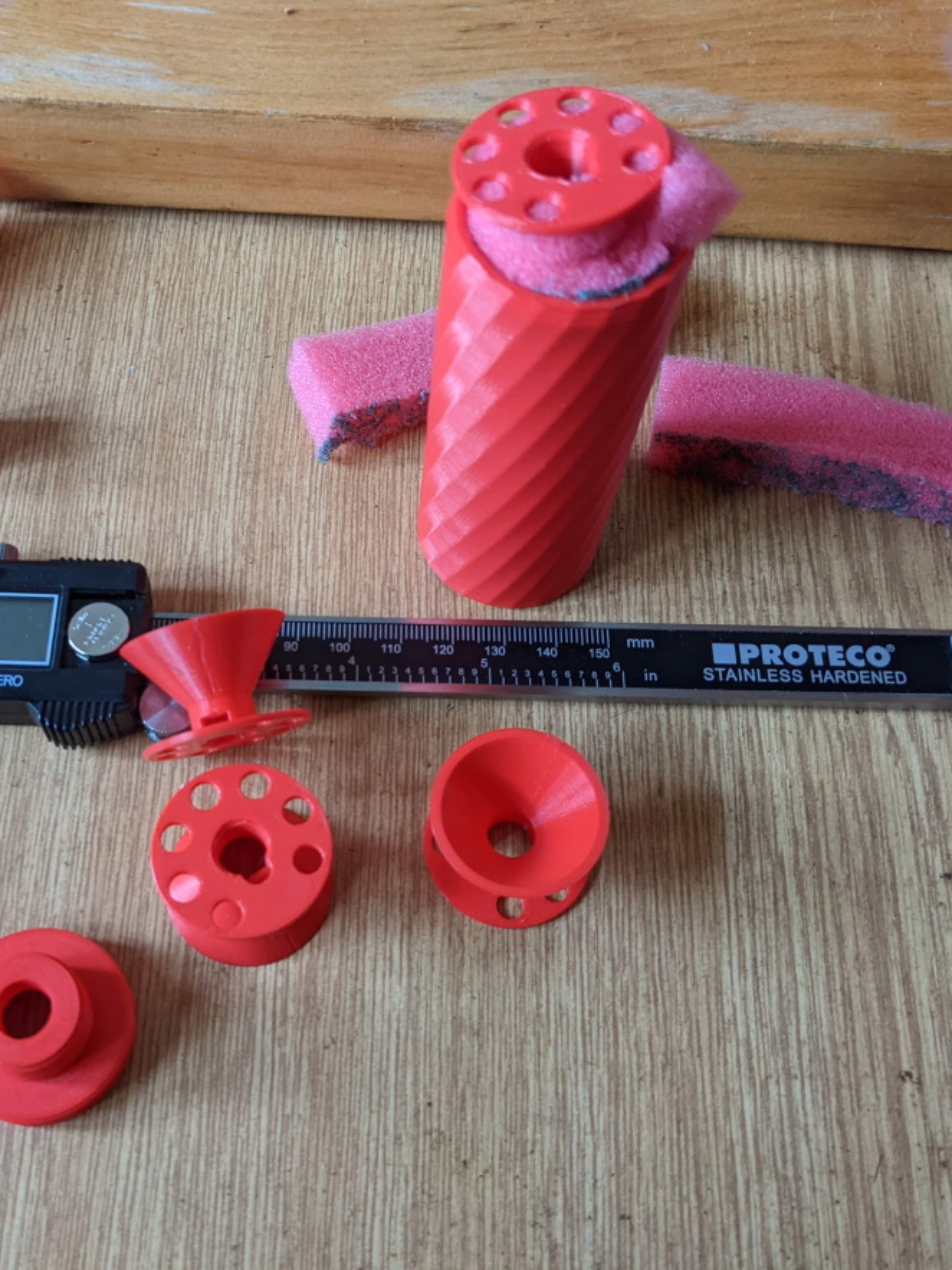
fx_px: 1357
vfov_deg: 50.1
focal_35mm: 37
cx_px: 365
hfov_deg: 38.4
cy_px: 636
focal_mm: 4.38
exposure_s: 1/25
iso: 293
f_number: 1.73
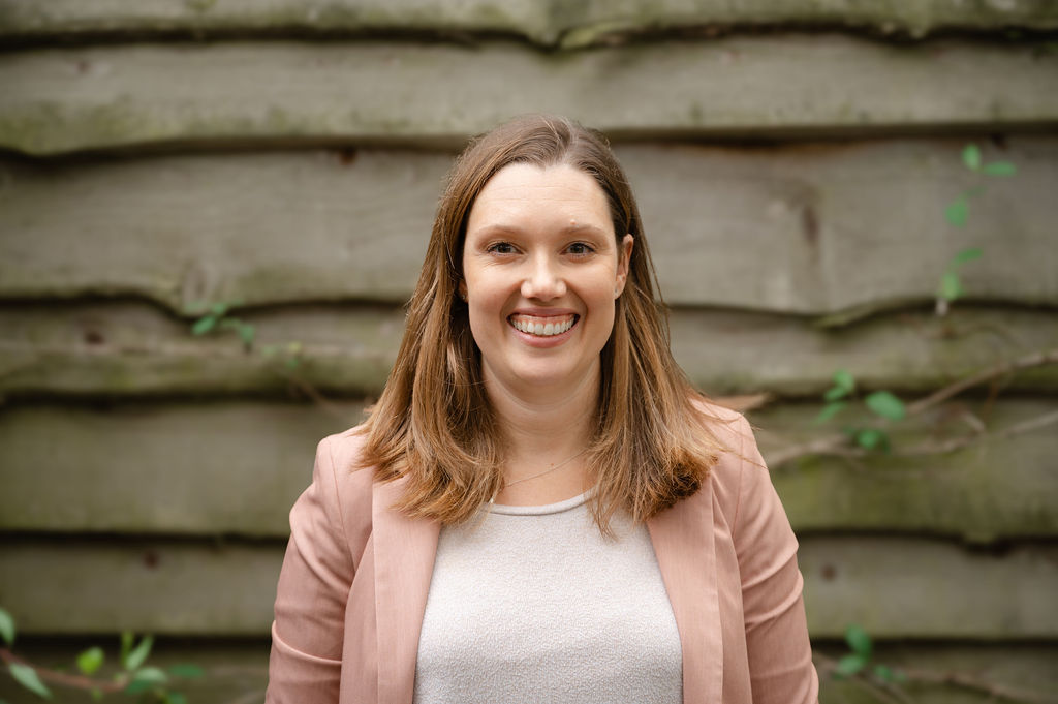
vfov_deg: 19.4
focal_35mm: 70
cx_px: 529
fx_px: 2056
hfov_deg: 28.9
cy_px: 352
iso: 200
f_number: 3.5
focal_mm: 70
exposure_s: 1/125
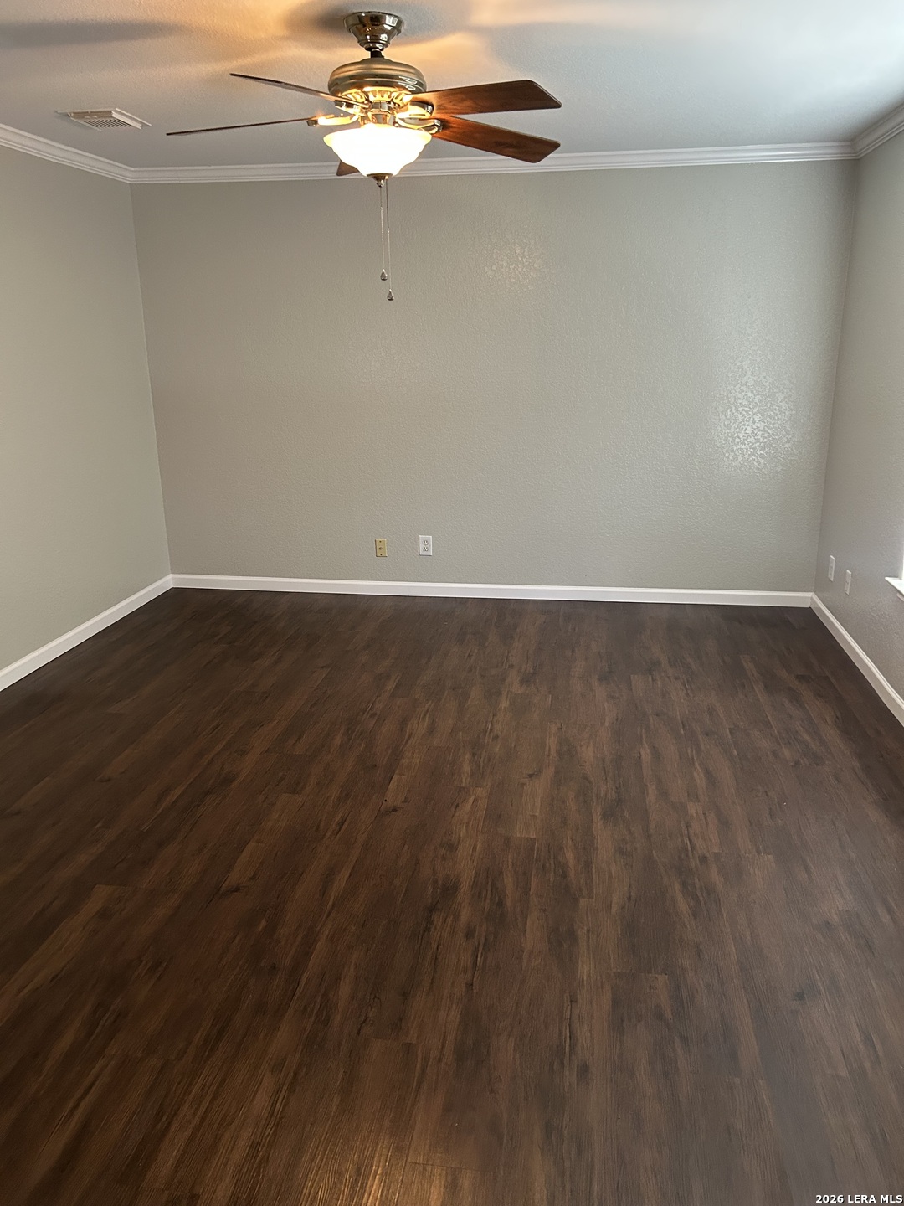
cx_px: 452
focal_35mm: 26
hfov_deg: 53.1
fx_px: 905
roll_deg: +0.3
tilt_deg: -17.2
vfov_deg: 67.3
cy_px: 603
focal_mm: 5.7
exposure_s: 1/60
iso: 320
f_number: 1.5
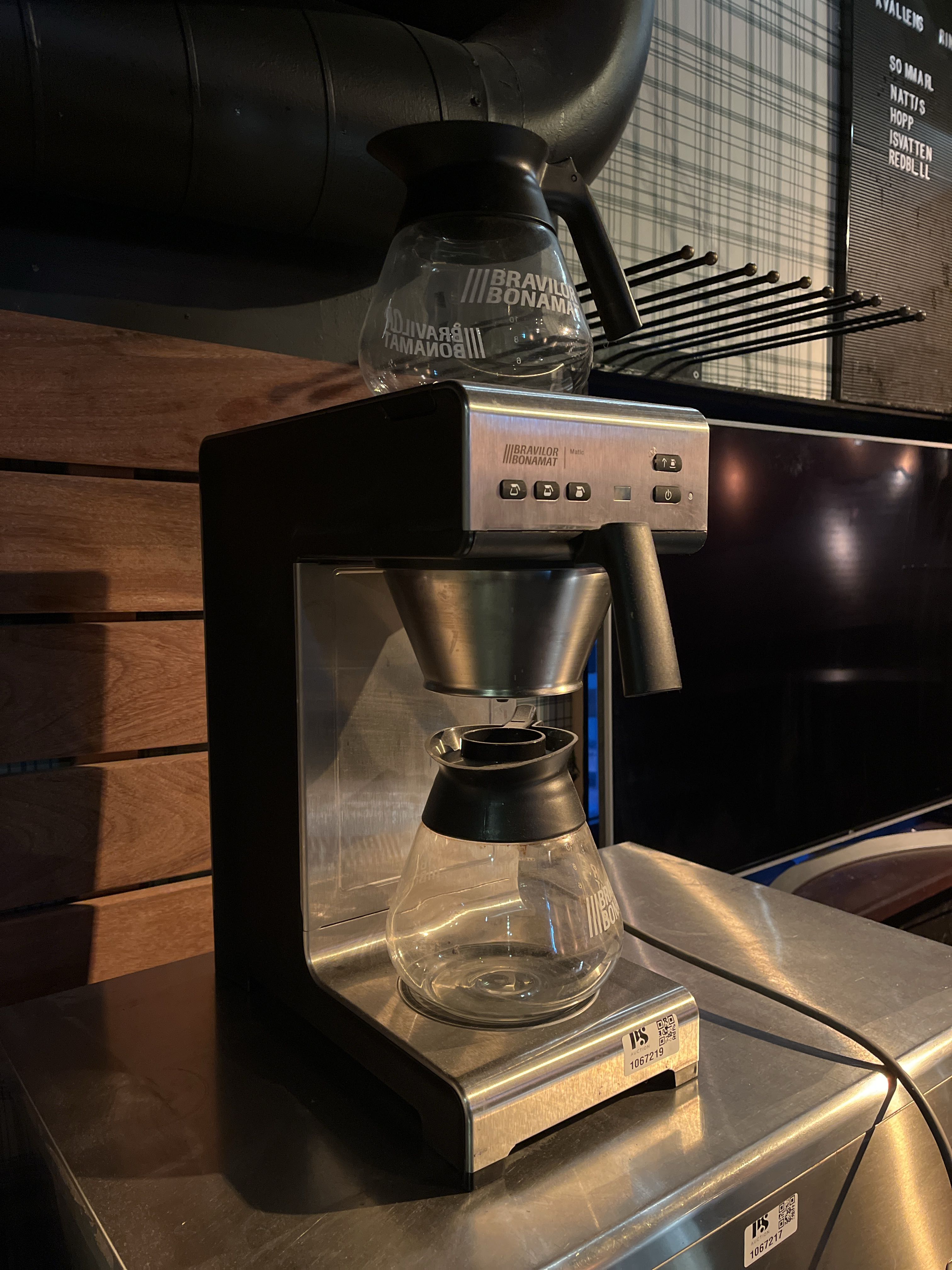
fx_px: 953
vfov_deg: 67.3
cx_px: 476
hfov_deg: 53.1
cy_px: 635
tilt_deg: -5.3
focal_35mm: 26
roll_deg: +1.6
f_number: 1.6
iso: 500
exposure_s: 1/25
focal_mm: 5.1
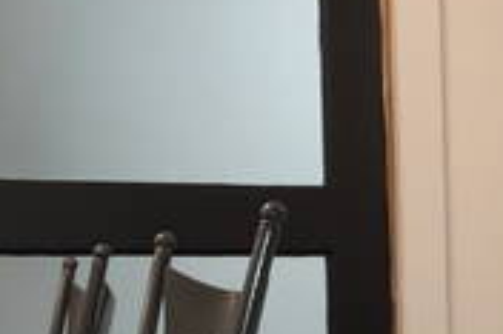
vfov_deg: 10.3
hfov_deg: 14.6
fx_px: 1829
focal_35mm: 131
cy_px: 348
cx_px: 757
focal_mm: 3.99
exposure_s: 1/12
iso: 80
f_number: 1.8
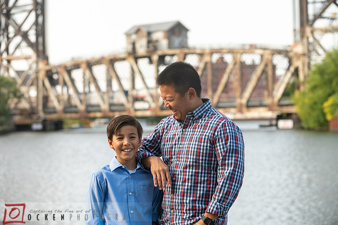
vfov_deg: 13.0
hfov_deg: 19.5
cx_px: 169
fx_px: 986
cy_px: 112
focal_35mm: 105
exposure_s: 1/500
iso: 400
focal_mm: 105
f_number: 4
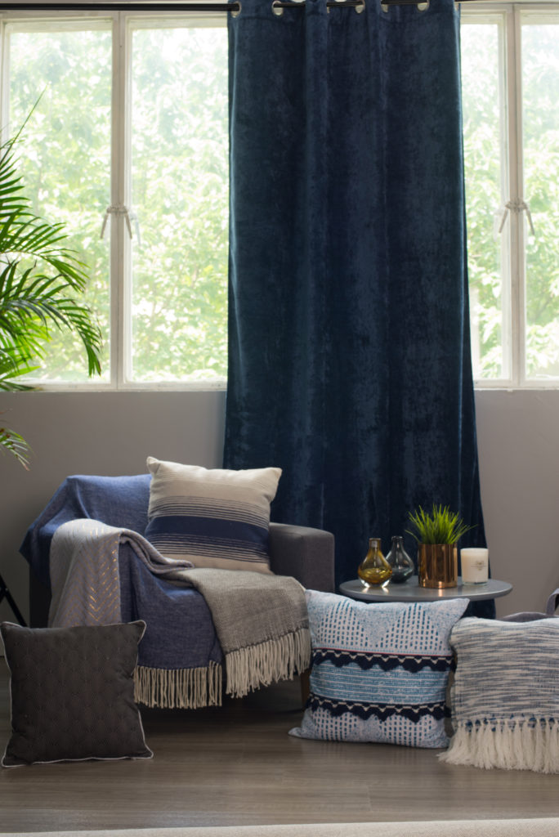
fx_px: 1163
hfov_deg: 27.0
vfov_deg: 39.6
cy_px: 418
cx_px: 280
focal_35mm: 50
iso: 160
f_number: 10
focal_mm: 50
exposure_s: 1/10
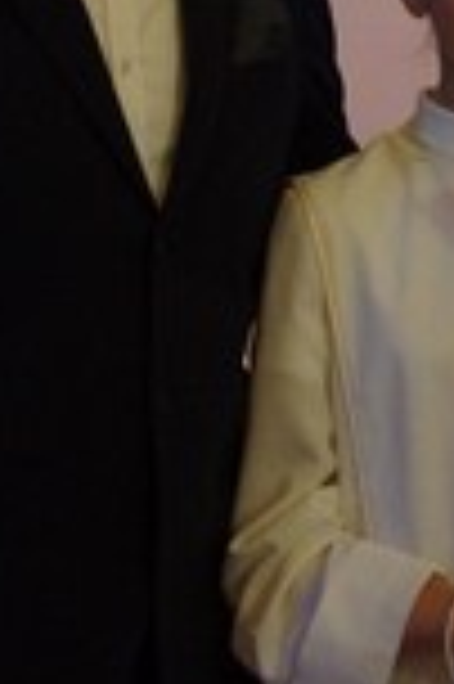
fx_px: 3431
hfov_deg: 7.5
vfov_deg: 11.3
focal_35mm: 181
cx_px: 517
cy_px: 119
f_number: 5
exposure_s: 1/60
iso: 1600
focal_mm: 37
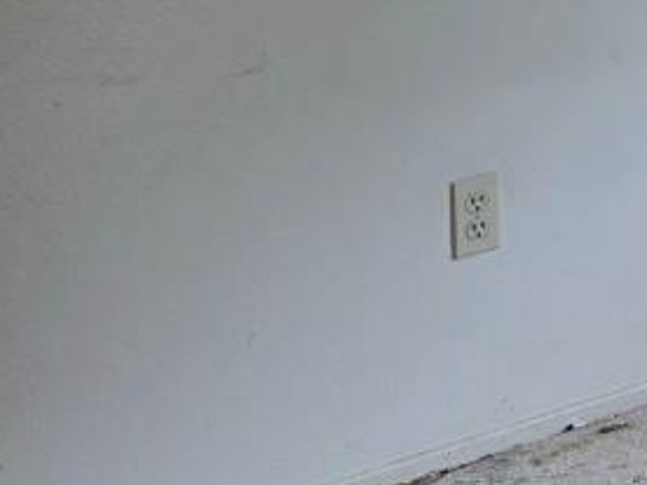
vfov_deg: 11.0
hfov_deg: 11.9
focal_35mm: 125
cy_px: -423
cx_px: 1671
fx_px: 2336
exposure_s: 1/182
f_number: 1.7
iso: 50
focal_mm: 6.3
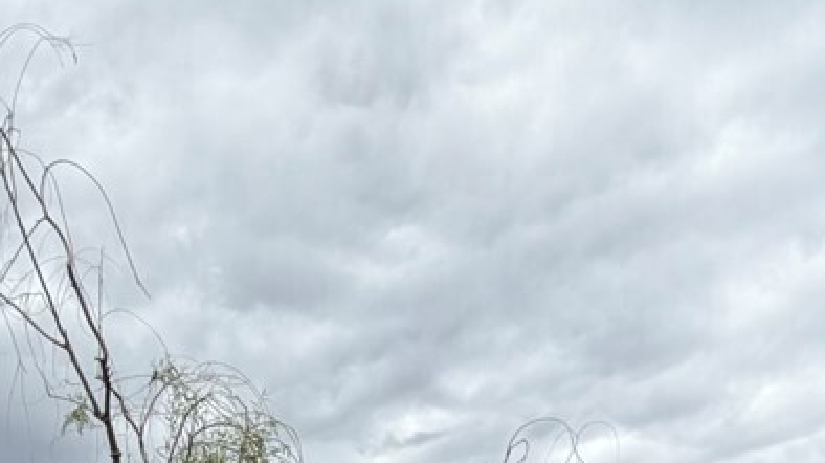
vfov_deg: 15.1
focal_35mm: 62
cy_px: 964
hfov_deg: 32.5
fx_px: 1355
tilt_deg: +1.0
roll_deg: -0.3
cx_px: 117
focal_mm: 2.22
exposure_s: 1/928
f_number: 2.2
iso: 20
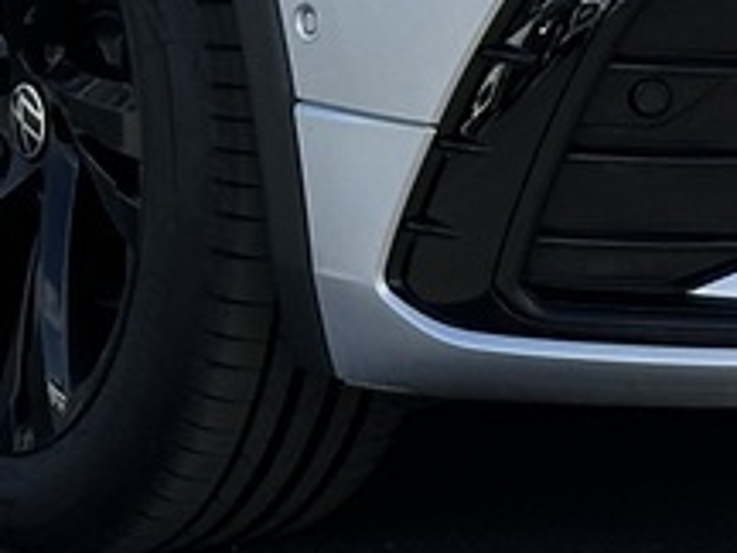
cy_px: -734
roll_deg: -1.0
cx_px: 450
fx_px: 6813
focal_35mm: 320
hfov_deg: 6.2
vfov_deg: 4.5
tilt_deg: -1.4
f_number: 1.78
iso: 64
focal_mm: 6.86
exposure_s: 1/2410
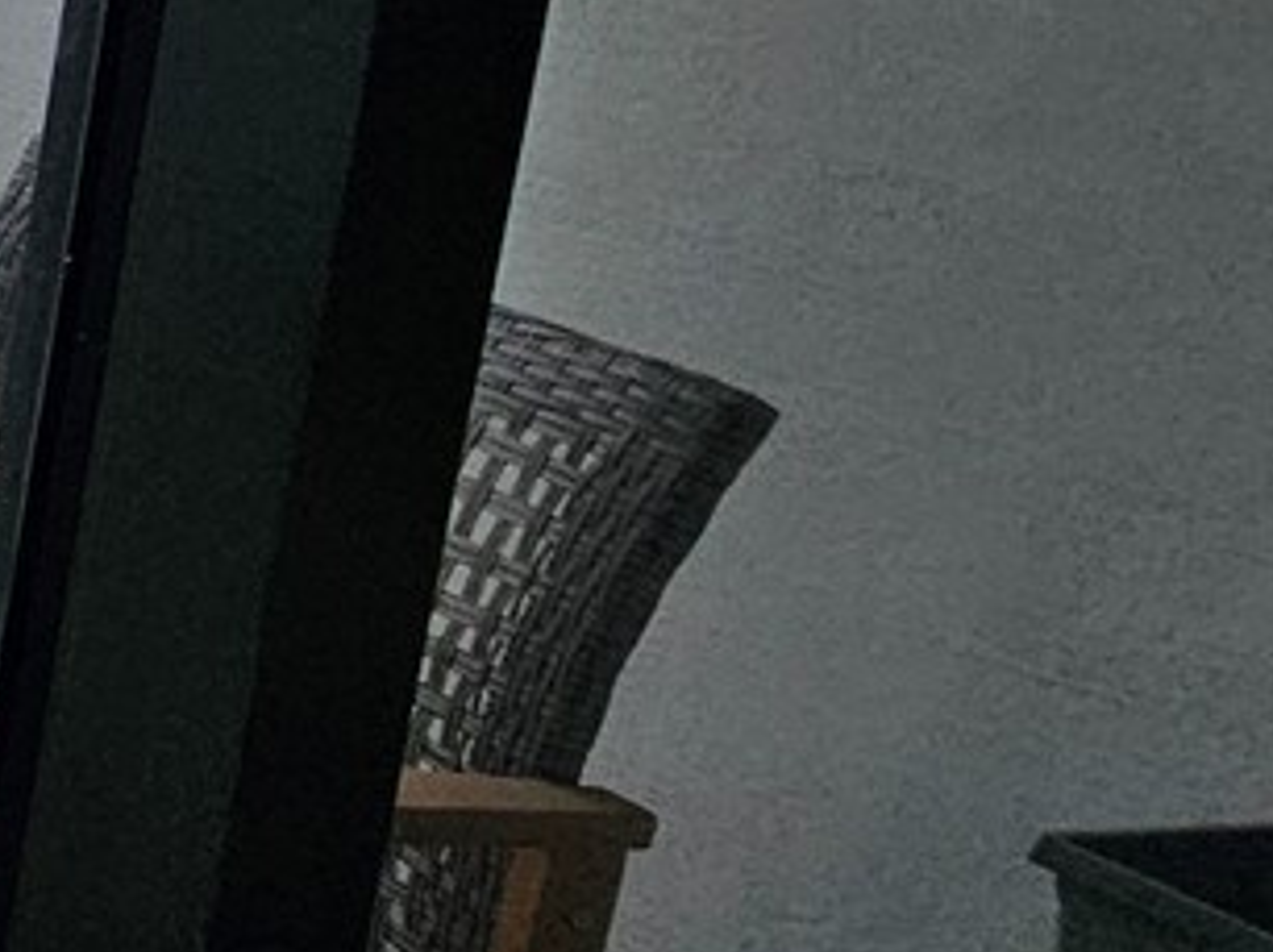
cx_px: -1989
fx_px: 2499
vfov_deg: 20.4
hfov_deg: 14.0
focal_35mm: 68
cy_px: -146
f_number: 2.2
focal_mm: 2.2
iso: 50
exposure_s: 1/876
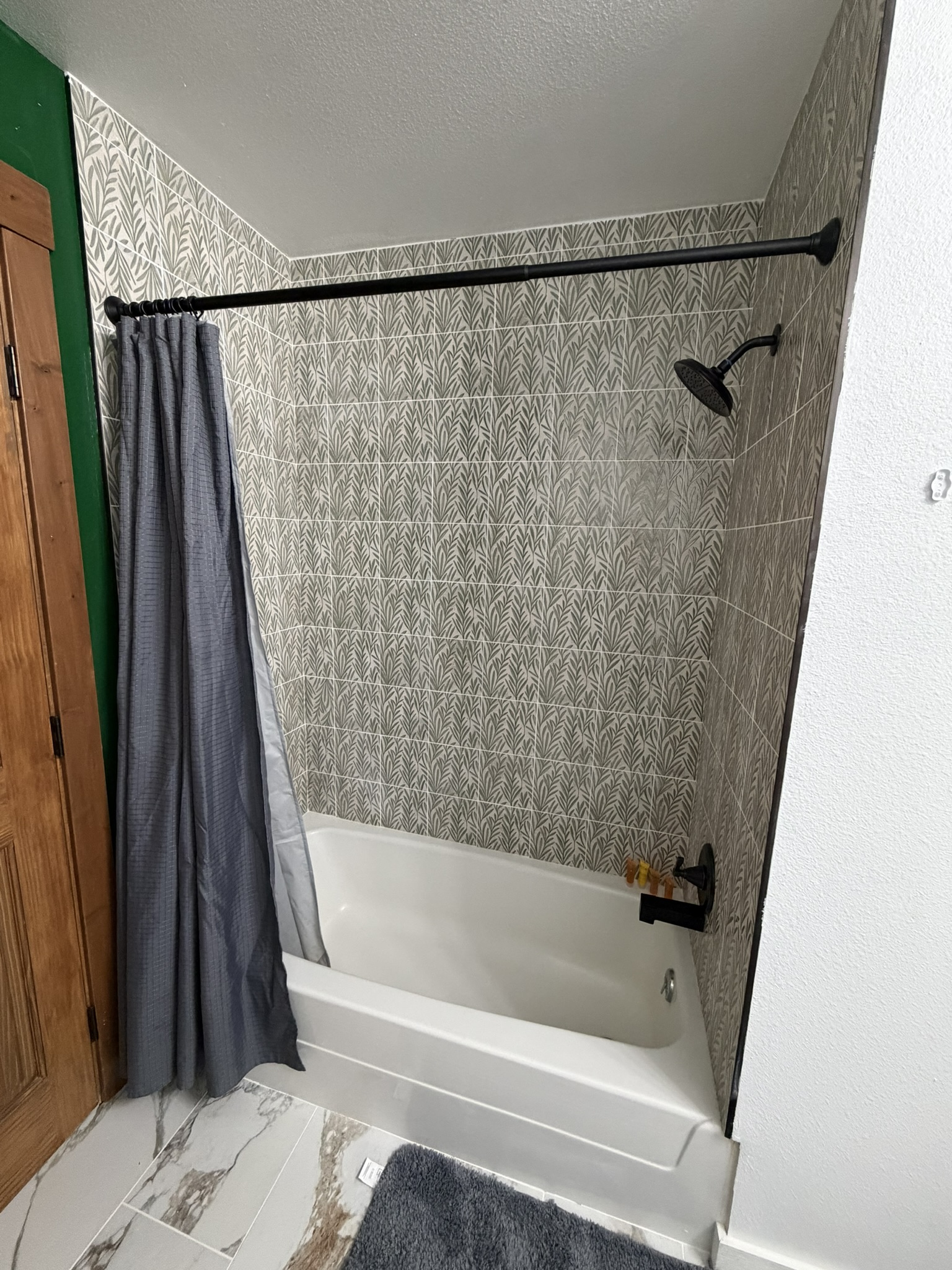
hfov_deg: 85.7
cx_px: 476
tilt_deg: -10.6
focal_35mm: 14
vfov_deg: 102.1
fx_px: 513
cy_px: 635
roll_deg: -1.9
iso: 400
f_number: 2.2
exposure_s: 1/60
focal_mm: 2.22
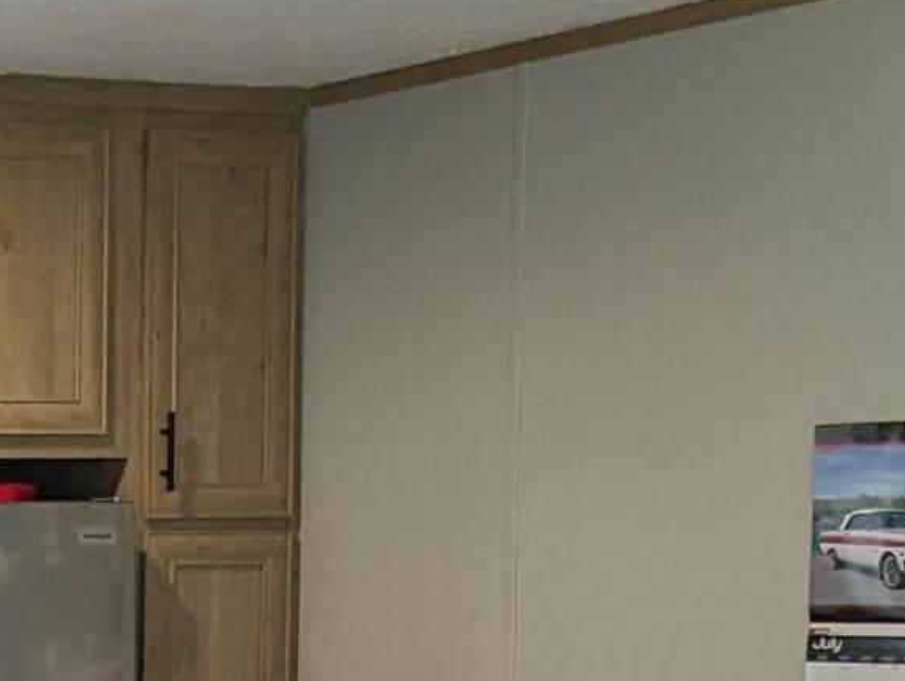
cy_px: 848
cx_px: -796
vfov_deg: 11.4
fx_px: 3351
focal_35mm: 128
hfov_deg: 13.6
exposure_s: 1/120
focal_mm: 6.81
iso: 77
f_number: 1.85
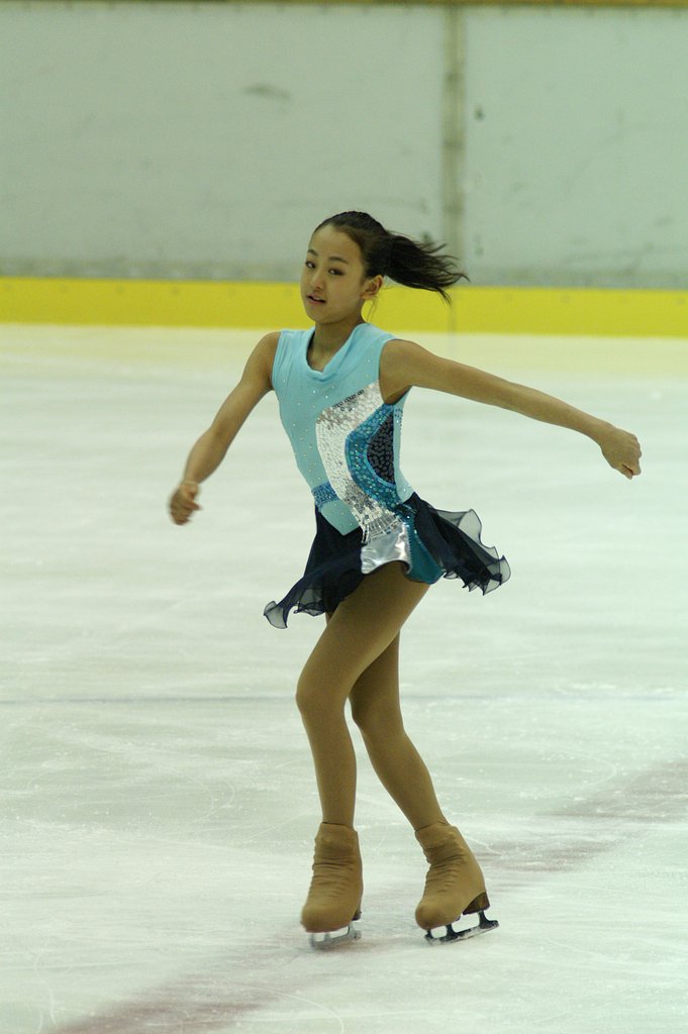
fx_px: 12059
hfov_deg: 3.3
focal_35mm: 420
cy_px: 517
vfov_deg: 4.9
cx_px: 344
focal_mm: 280
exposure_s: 1/300
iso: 1600
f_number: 4.5
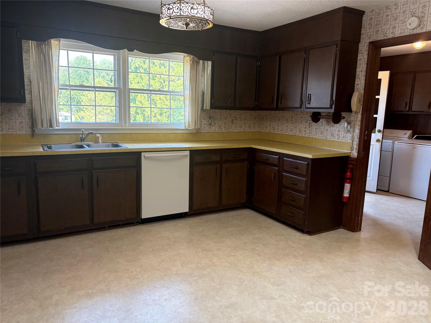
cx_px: 216
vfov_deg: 53.1
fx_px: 324
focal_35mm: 26
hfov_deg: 67.3
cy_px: 162
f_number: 1.6
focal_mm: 5.96
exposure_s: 1/120
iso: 200
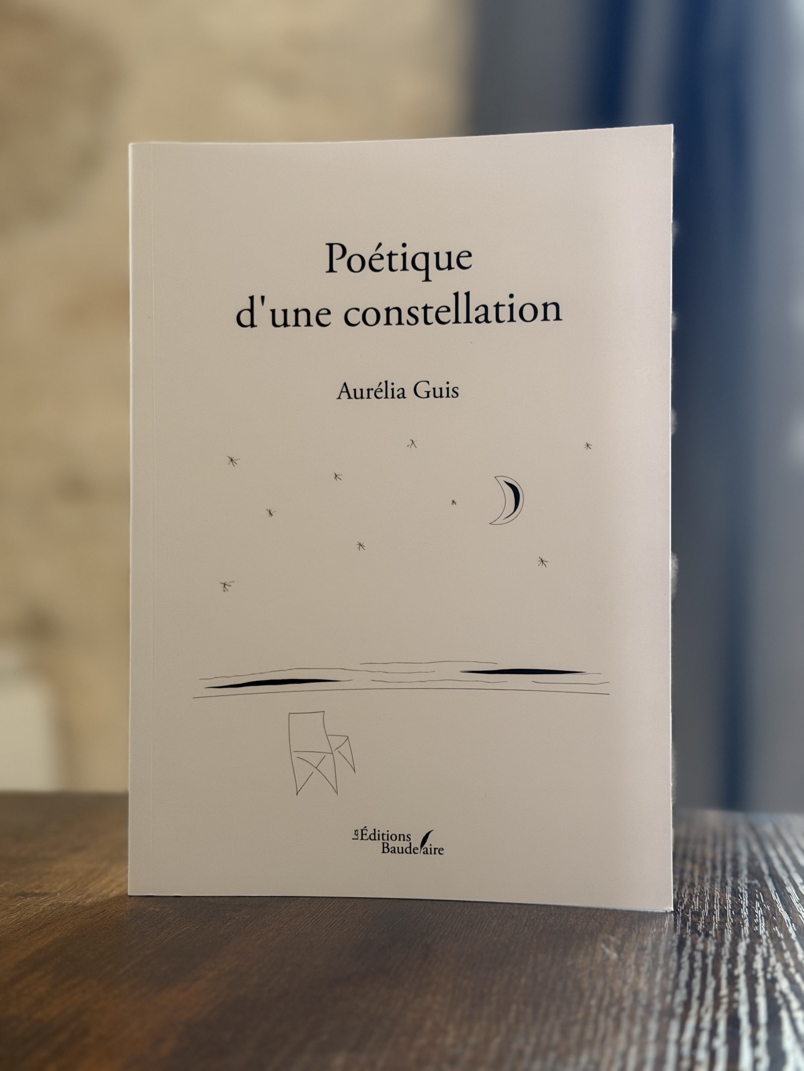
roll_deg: -0.6
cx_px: 402
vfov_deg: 39.7
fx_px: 1486
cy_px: 536
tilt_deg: +0.4
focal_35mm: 48
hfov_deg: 30.3
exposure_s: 1/33
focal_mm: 6.76
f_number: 1.78
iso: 400
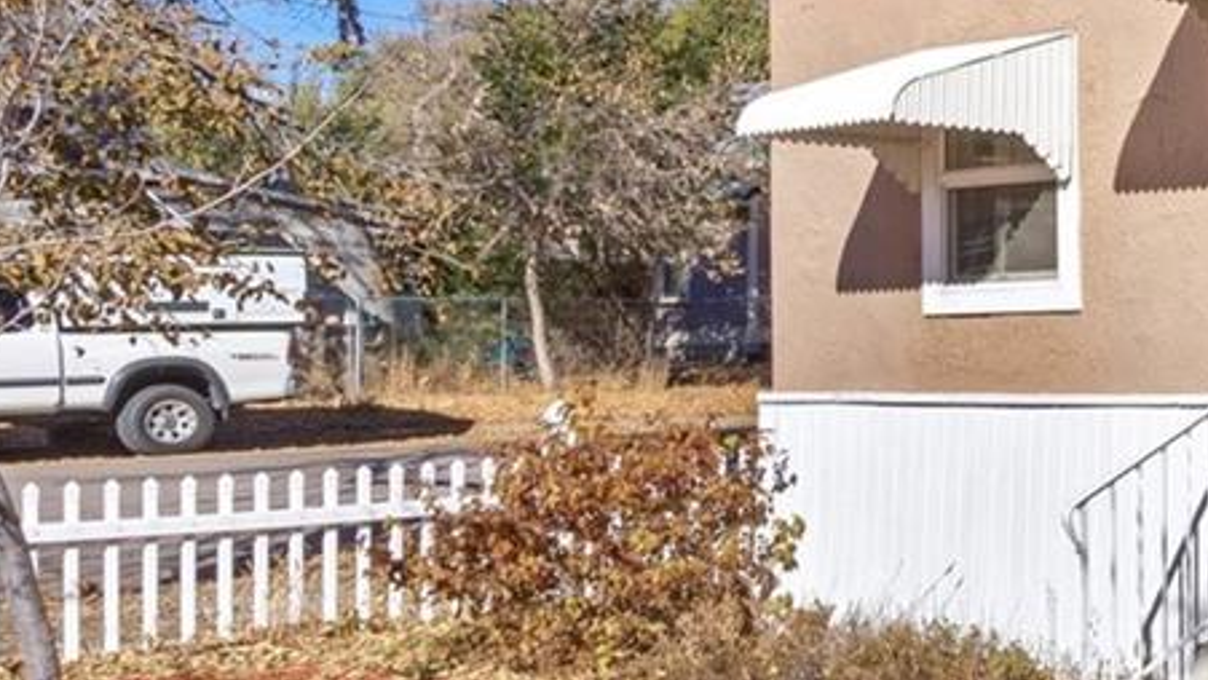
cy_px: 158
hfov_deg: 23.8
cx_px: 1934
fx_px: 2051
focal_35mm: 64
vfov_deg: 18.7
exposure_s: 1/60
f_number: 11
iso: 100
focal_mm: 17
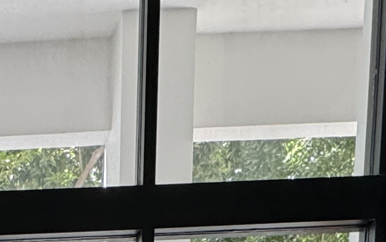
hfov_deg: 20.2
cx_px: -173
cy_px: 777
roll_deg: +1.2
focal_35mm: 90
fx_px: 947
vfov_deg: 9.9
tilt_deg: -9.2
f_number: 2.2
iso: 200
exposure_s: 1/120
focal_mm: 2.22
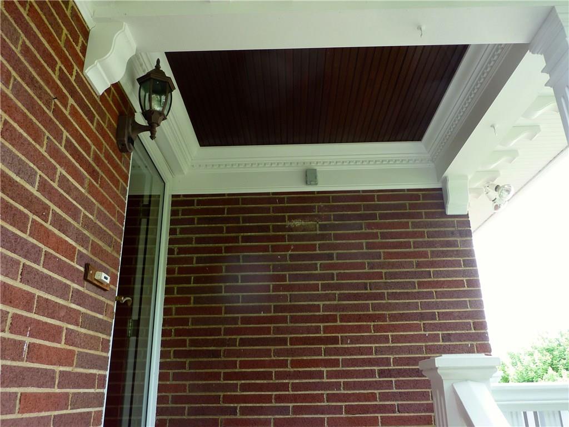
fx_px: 477
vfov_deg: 48.2
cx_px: 284
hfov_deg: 61.7
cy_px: 214
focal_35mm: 29
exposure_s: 1/30
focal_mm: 4.7
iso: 80
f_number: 3.4
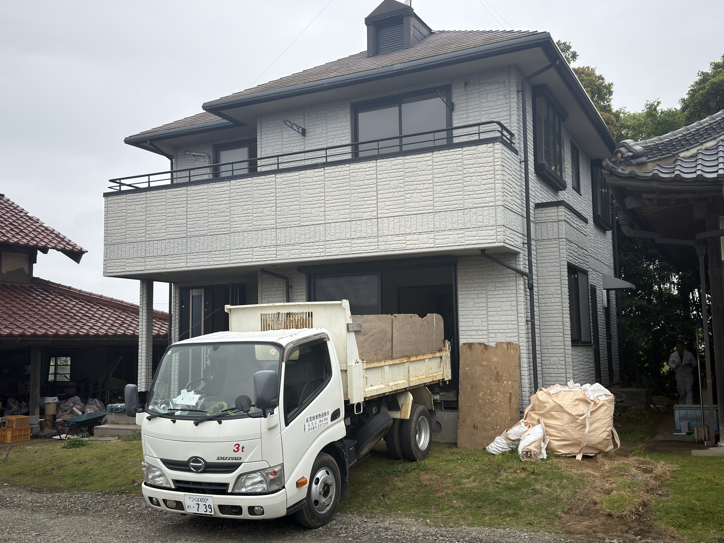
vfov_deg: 39.7
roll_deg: +2.0
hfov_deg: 51.4
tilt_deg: +6.3
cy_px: 266
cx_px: 363
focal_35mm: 36
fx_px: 753
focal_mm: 6.76
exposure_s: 1/2347
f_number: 1.78
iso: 64
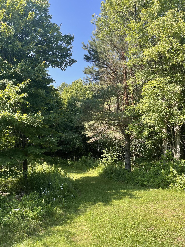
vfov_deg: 69.4
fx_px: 178
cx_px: 92
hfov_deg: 54.9
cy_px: 124
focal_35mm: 25
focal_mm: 5.1
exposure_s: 1/642
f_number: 1.6
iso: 32
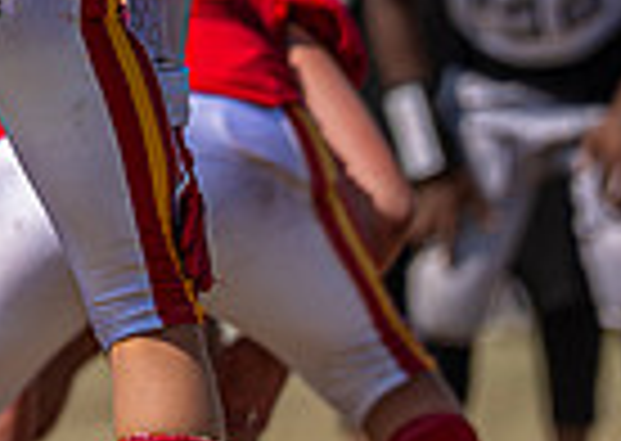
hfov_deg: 1.5
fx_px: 23693
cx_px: -84
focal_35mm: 1346
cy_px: -102
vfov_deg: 1.1
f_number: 2.8
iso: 100
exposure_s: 1/3200
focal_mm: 200
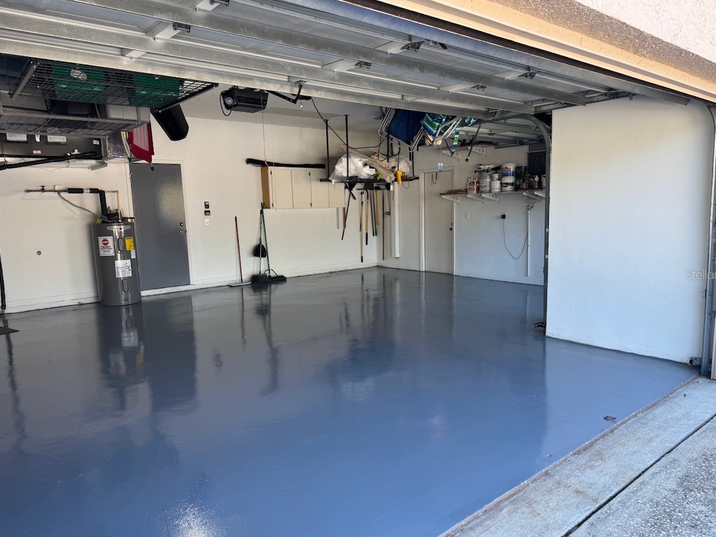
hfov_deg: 69.4
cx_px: 371
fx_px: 517
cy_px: 274
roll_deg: +1.4
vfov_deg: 54.9
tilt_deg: -9.0
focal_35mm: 25
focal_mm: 6.76
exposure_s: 1/179
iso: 64
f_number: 1.78
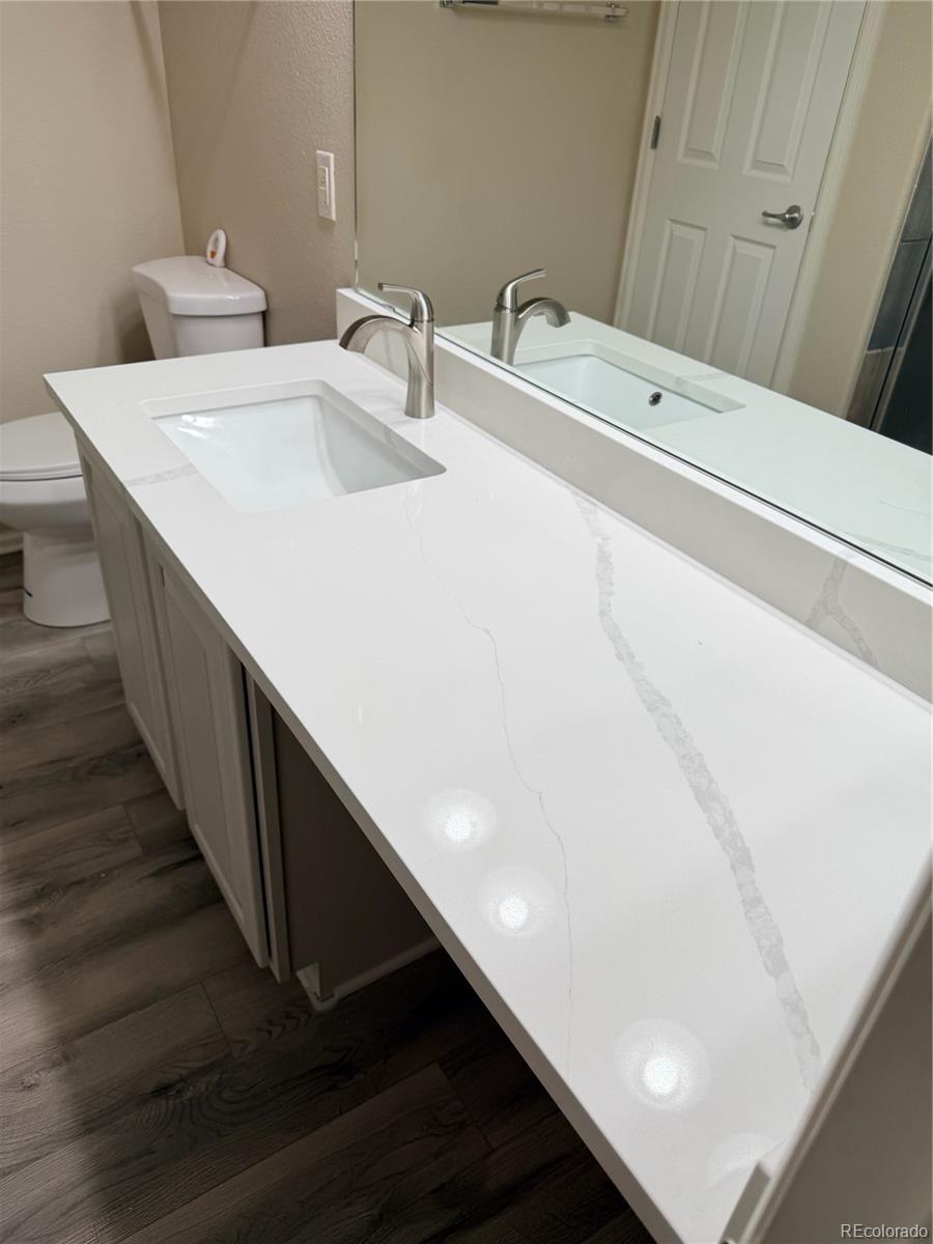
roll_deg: -3.2
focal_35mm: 24
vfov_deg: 71.6
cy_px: 622
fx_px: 862
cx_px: 466
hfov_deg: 56.8
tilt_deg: -32.0
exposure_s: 1/372
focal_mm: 6.76
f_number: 1.78
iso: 80
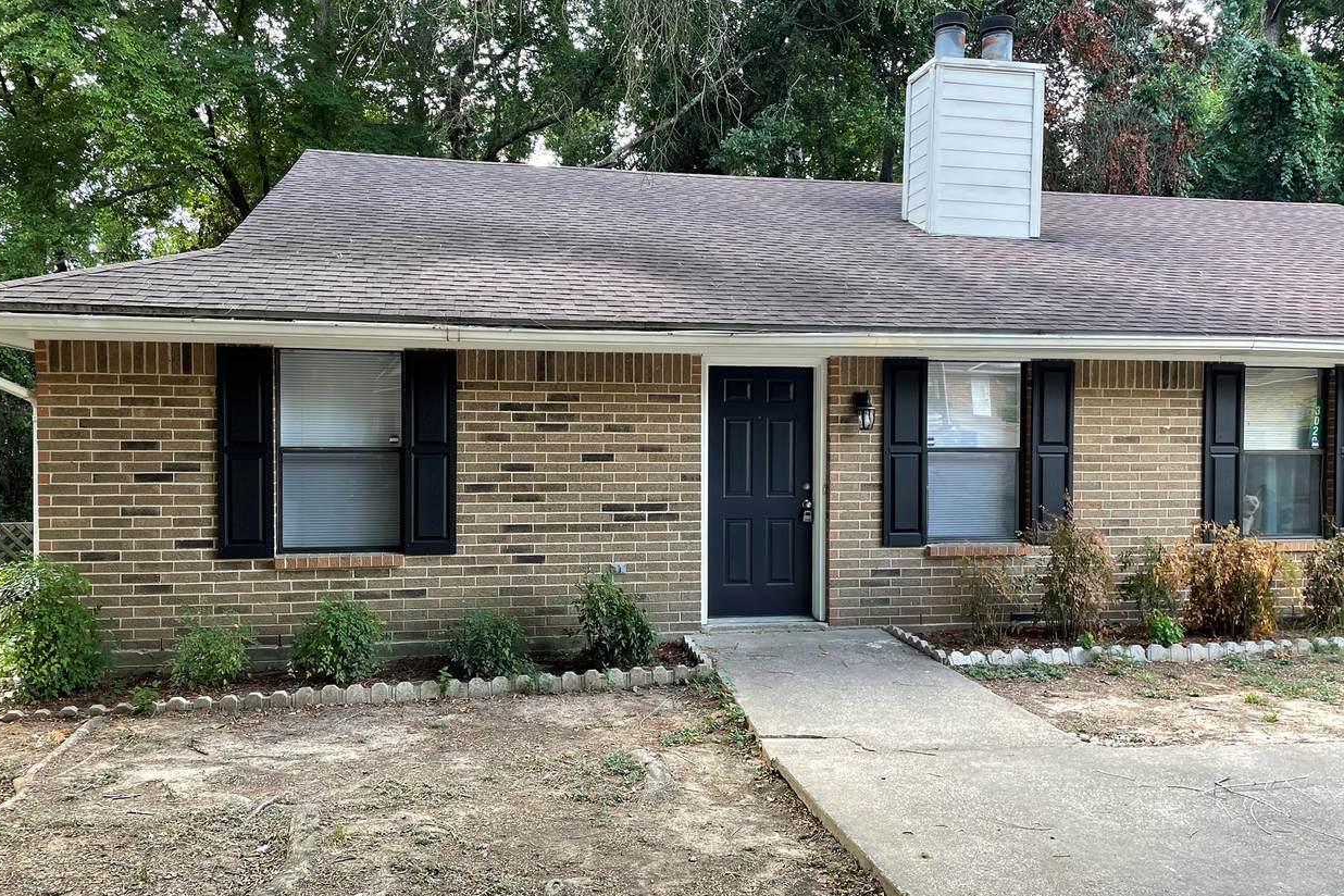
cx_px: 649
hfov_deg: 65.5
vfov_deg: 46.4
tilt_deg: -1.4
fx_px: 1045
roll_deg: -1.0
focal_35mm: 28
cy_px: 469
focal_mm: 4.2
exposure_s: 1/121
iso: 64
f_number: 1.6
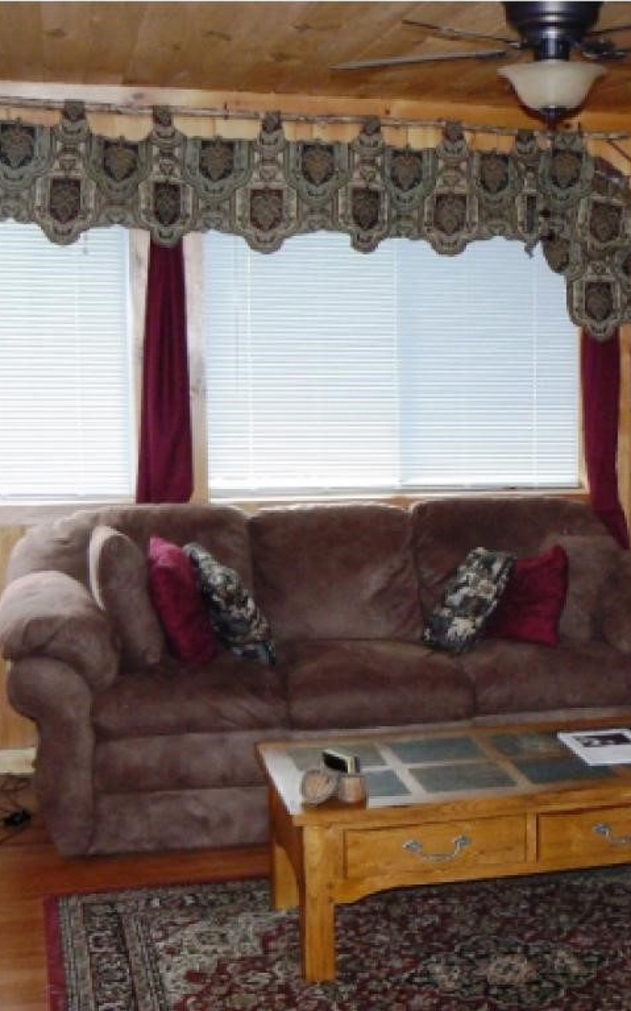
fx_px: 1404
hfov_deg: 24.9
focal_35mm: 51
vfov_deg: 39.6
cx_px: 497
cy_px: 506
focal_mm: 6
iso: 200
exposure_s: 1/30
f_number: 2.8
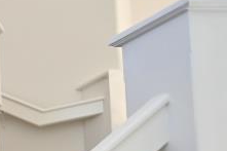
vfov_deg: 12.6
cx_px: -408
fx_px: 599
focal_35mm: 95
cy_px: 300
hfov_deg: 12.4
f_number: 4
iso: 220
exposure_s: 1/60
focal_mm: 14
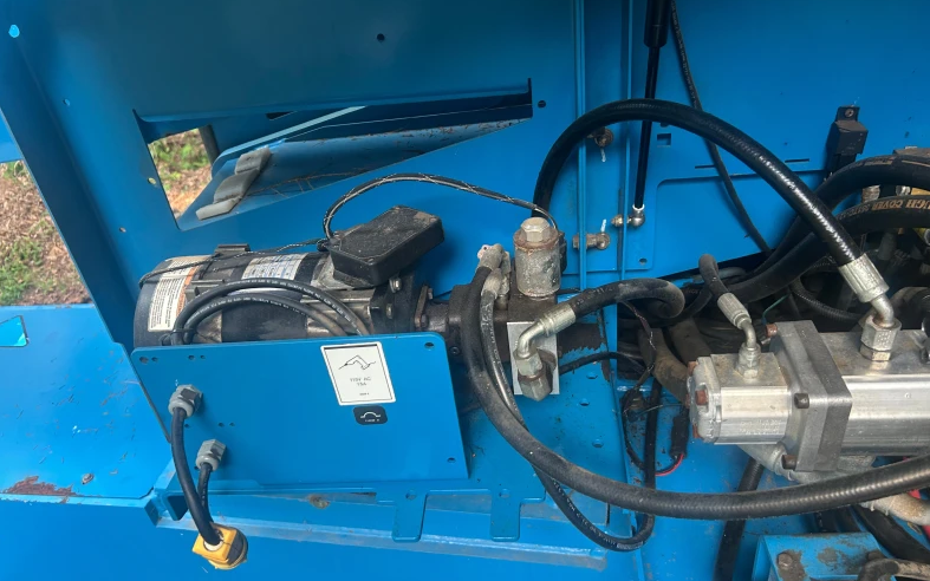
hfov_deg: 66.5
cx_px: 468
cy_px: 303
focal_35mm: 28
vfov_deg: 44.5
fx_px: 710
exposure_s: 1/74
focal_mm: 5.7
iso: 125
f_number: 1.5
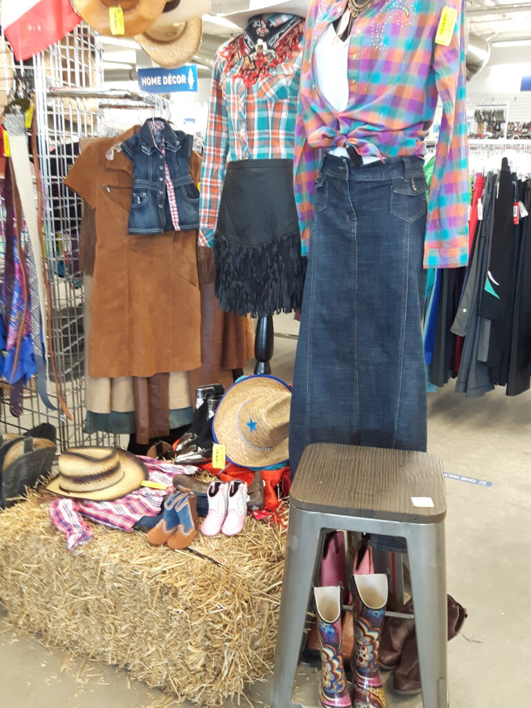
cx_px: 266
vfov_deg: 58.4
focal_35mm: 31
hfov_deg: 45.4
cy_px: 354
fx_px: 634
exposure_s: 1/20
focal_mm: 3.7
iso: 160
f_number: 1.9
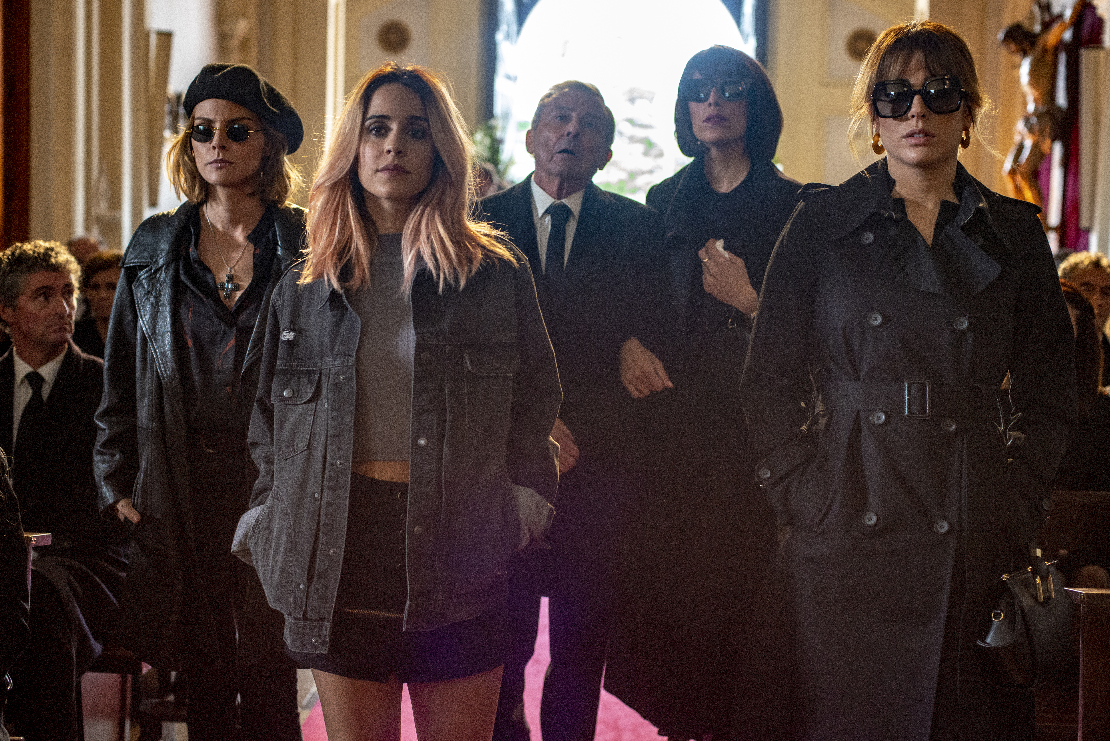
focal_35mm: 51
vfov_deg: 26.5
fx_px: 1573
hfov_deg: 38.9
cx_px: 556
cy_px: 365
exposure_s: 1/160
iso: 3200
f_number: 3.5
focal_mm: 50
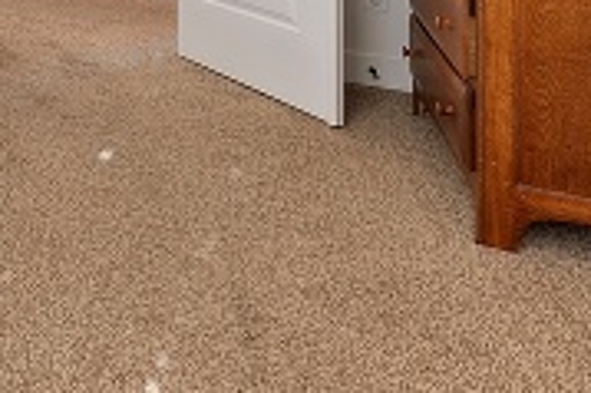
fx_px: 705
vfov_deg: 25.0
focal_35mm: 43
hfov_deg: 28.9
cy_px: -170
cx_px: -291
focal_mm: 12
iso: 100
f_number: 8
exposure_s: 3
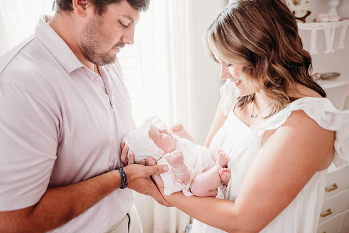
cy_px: 116
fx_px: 242
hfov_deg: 71.5
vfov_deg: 51.3
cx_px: 175
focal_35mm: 25
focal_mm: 24
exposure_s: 1/200
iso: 2000
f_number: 2.8
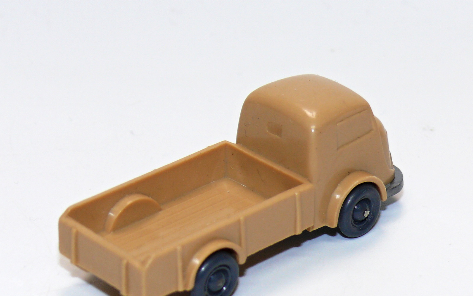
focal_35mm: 167
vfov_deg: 7.9
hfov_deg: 12.5
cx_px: 236
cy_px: 176
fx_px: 2153
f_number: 4
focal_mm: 18.6
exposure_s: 1/30
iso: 100
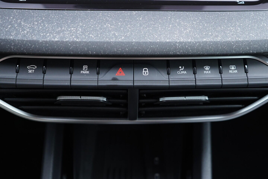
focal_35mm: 36
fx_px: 268
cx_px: 134
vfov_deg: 36.9
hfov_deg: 53.1
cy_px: 90
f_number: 2.8
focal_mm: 24
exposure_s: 1/40
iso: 640
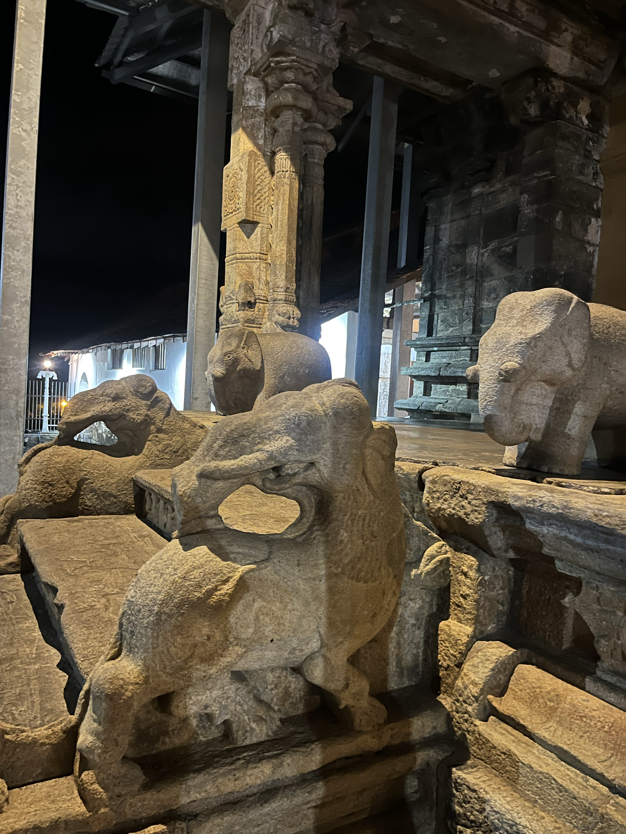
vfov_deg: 67.3
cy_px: 417
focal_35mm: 26
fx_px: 627
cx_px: 313
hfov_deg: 53.1
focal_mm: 5.1
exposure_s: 1/9
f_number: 1.6
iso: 800
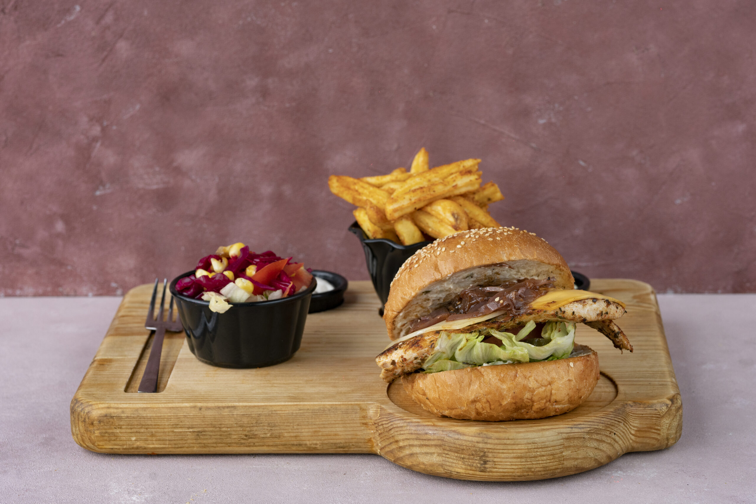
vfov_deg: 16.1
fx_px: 1785
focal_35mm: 85
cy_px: 252
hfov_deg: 23.9
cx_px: 378
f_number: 8
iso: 640
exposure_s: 1/125
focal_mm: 85
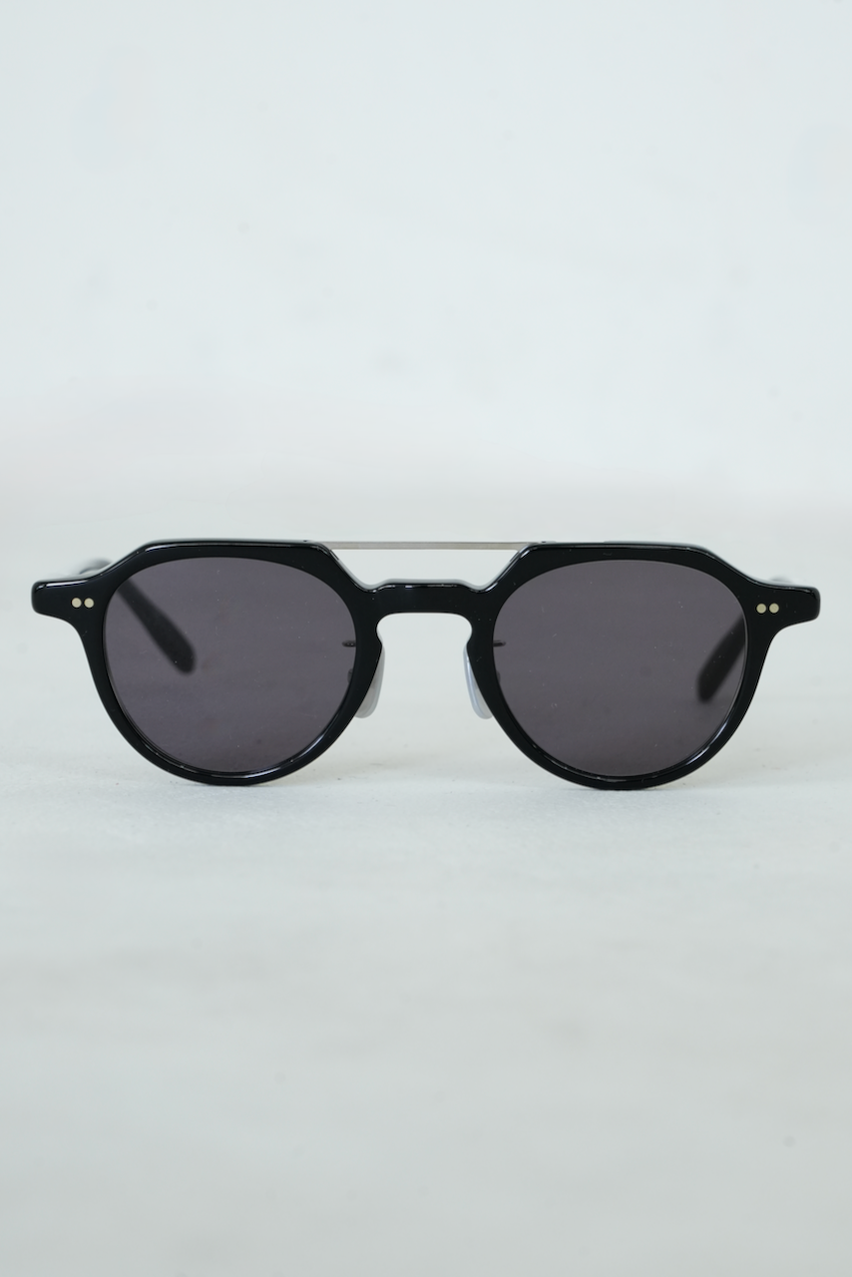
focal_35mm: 105
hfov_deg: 13.0
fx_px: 3725
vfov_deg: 19.5
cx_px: 426
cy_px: 638
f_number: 11
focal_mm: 105
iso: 1250
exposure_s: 1/30
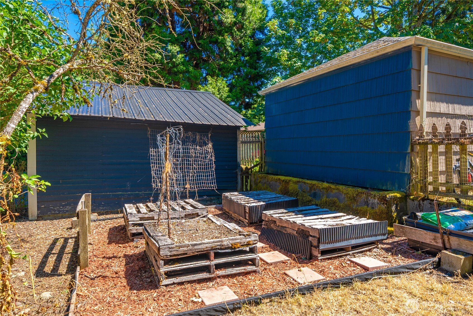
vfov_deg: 62.0
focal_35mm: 20
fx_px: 263
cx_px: 236
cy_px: 158
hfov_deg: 83.9
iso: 80
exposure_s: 1/40
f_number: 7.1
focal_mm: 20
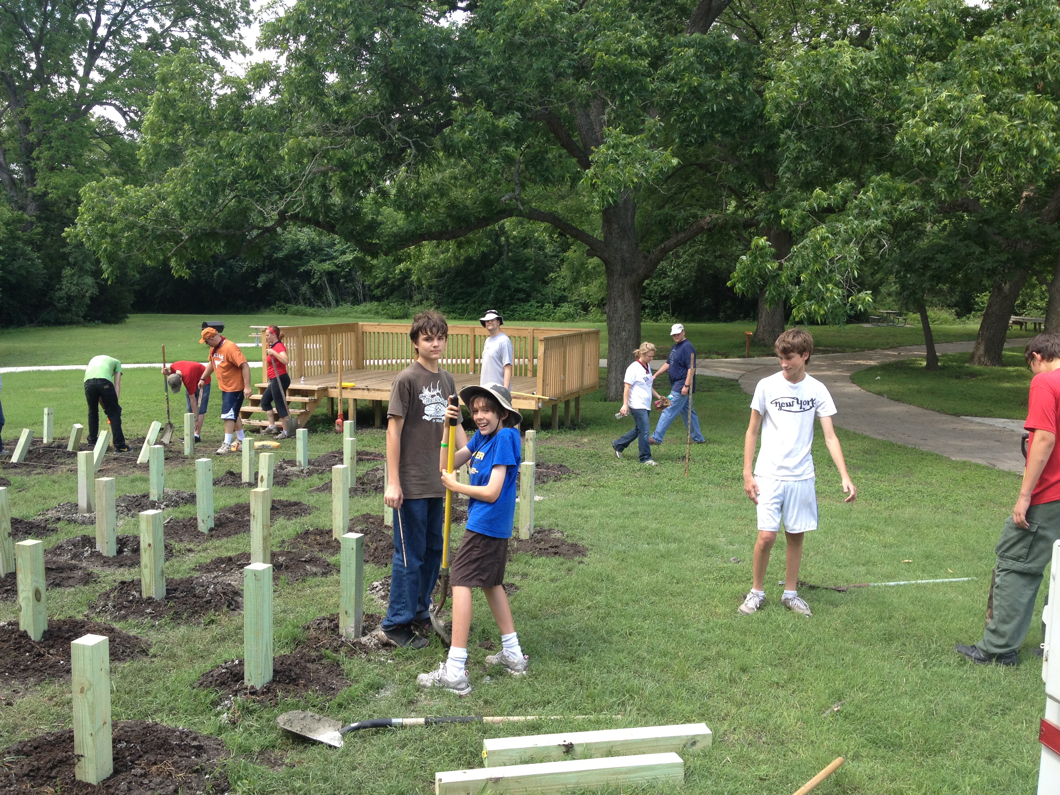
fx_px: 1072
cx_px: 530
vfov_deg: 40.7
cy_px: 398
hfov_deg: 52.6
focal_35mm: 35
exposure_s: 1/289
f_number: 2.4
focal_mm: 4.28
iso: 50
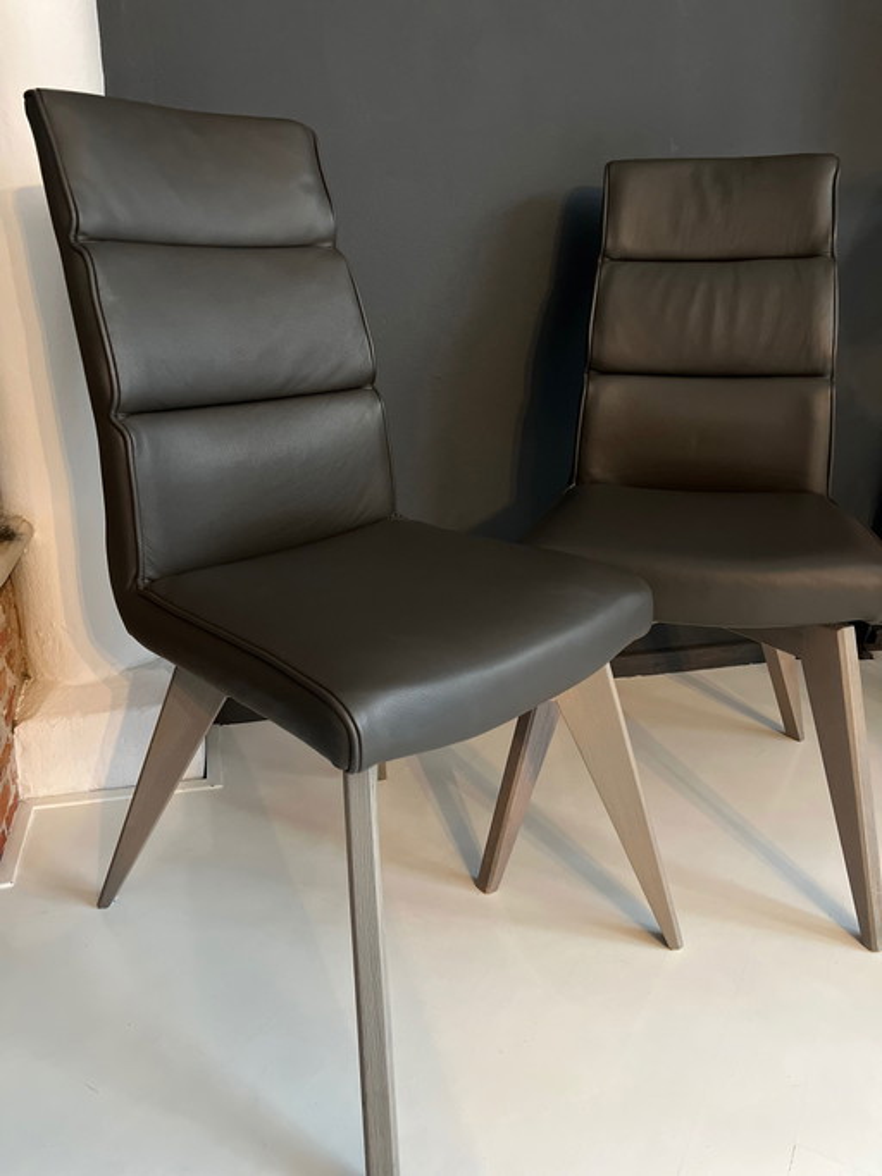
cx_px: 441
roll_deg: -1.2
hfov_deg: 53.0
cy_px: 588
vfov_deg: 67.3
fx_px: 884
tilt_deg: -18.9
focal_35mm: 26
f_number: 1.5
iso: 500
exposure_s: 1/33
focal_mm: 5.7
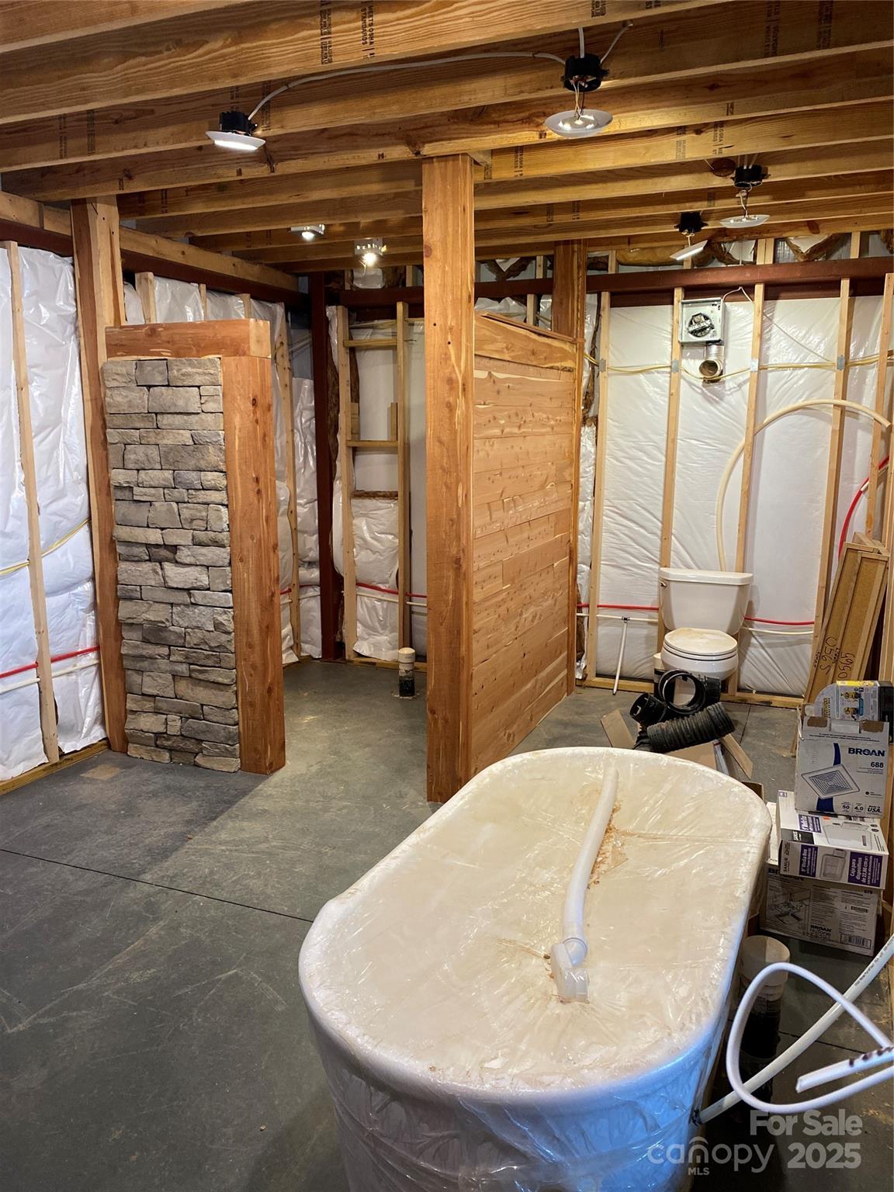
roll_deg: +0.2
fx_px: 895
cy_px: 596
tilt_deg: -9.3
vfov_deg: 67.3
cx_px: 447
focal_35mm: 26
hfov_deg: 53.1
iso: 160
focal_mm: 4.25
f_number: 1.8
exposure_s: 1/60
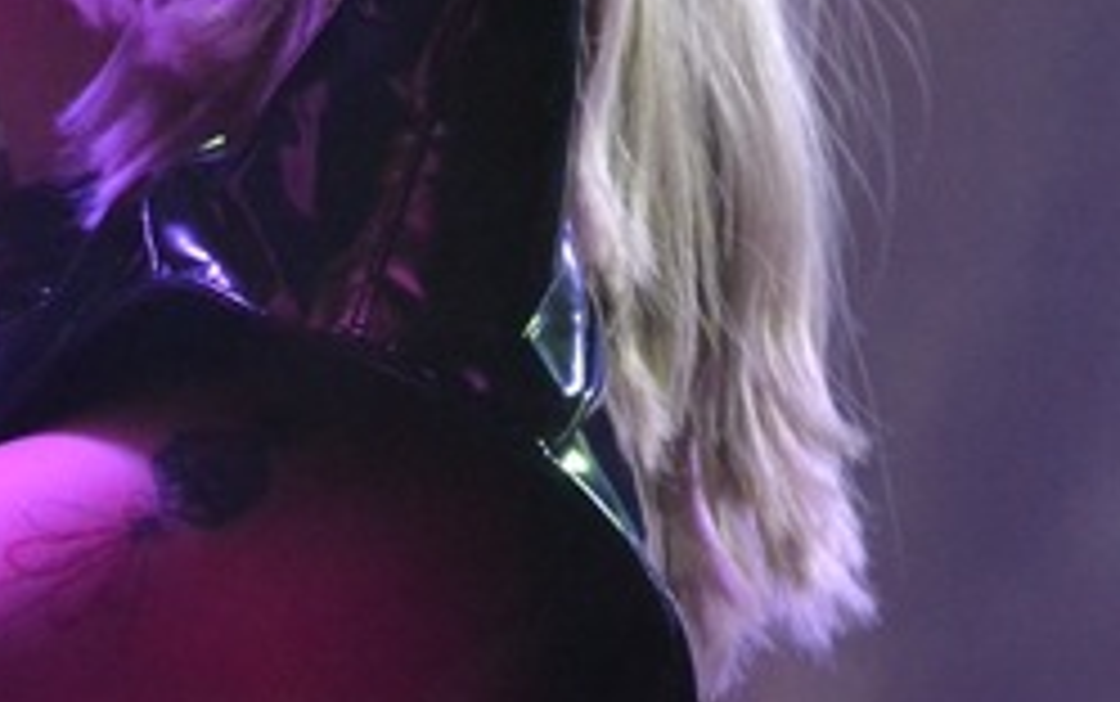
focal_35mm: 464
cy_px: 27
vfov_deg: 2.8
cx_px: -315
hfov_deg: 4.5
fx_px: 14187
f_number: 5.6
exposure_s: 1/60
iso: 3200
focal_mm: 105
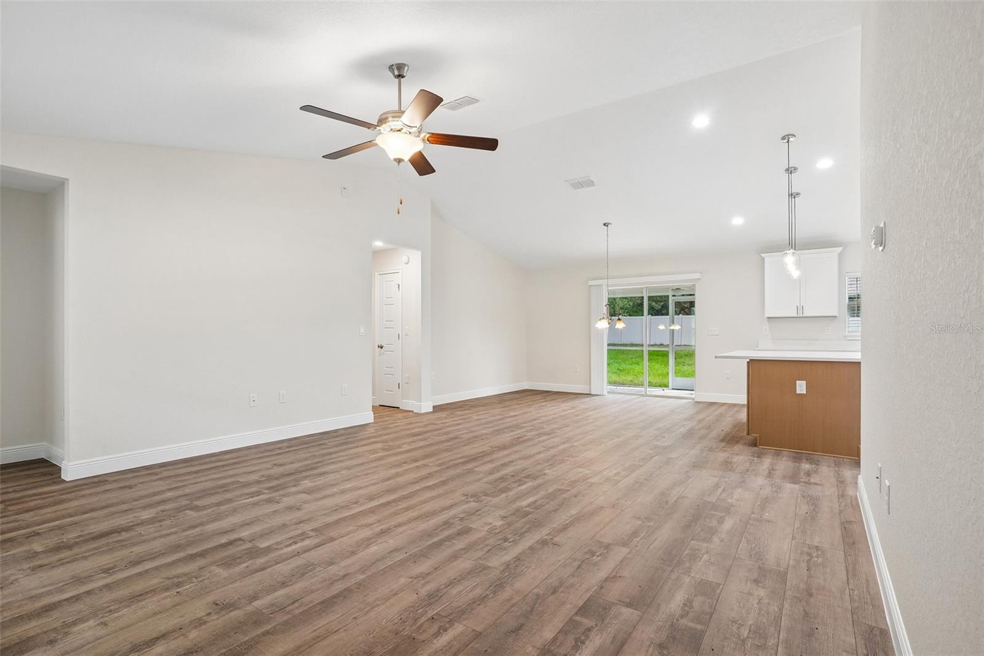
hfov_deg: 93.3
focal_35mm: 17
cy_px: 328
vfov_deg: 70.4
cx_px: 492
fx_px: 465
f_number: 10
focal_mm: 17
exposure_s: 1/10
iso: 400
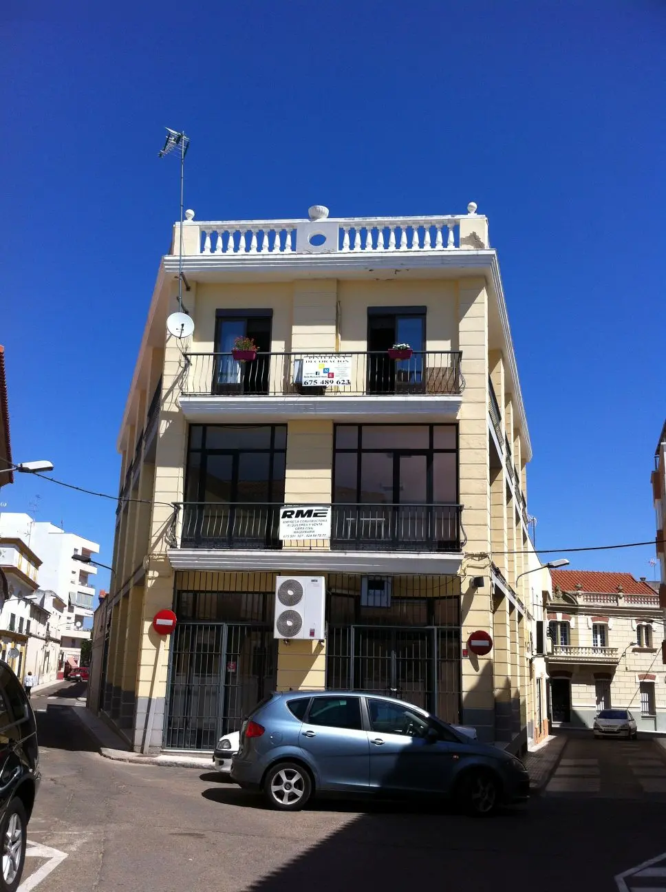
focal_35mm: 35
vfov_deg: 52.7
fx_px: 900
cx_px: 333
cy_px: 446
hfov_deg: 40.6
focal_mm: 3.85
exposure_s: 1/1371
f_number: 2.8
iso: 80
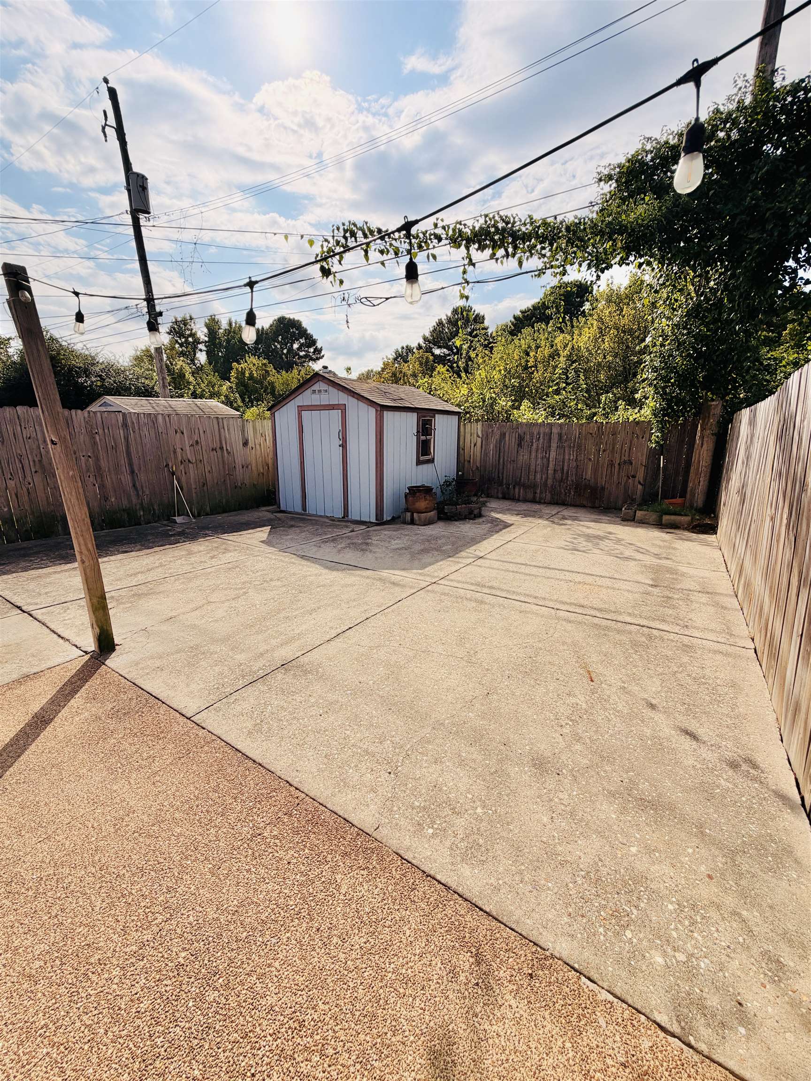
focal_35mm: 14
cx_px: 406
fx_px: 437
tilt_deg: -13.9
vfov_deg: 102.1
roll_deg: -0.3
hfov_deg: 85.7
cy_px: 540
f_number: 2.2
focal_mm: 2.22
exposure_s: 1/2506
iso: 25
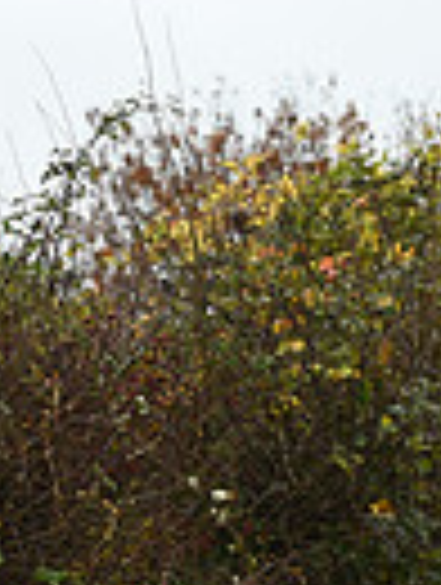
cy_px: 405
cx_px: -724
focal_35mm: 480
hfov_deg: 3.1
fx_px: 8127
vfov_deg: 4.1
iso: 1400
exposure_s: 1/1250
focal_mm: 112
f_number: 5.6
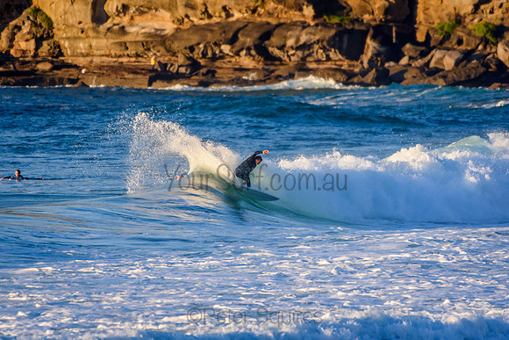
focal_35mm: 750
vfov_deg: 1.8
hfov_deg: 2.7
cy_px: 170
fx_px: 10606
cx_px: 254
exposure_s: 1/1600
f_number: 5.6
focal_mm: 500
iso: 640
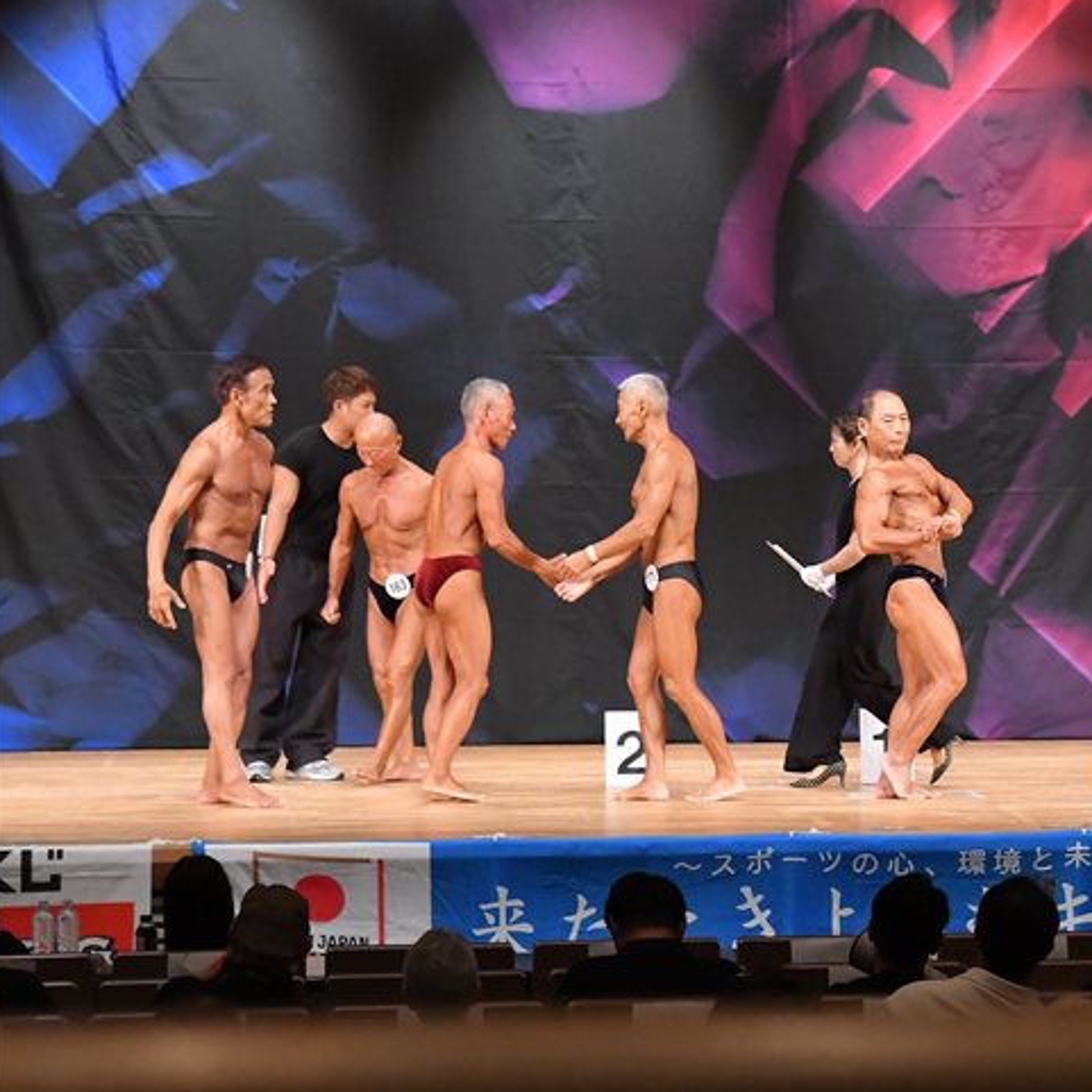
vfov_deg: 10.9
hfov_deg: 10.9
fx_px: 5710
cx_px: 871
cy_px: 540
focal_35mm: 160
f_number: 5.6
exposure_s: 1/400
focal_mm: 78
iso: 7200
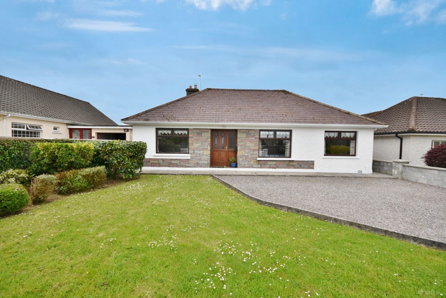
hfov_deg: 100.4
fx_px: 186
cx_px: 223
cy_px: 149
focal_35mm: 15
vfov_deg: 77.3
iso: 200
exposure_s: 1/500
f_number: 8
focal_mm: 10
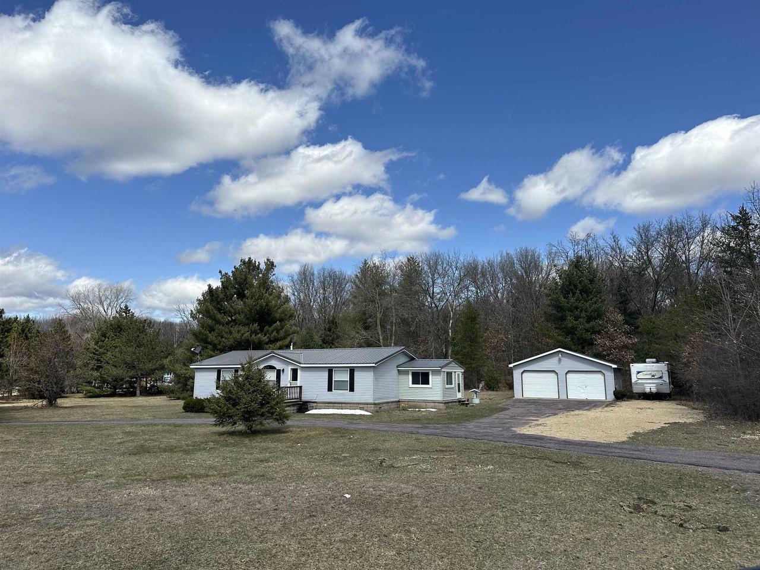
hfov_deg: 71.6
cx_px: 380
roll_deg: +0.3
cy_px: 285
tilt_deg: +7.0
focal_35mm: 24
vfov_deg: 56.8
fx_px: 527
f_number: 1.78
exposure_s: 1/5848
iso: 80
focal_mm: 6.86
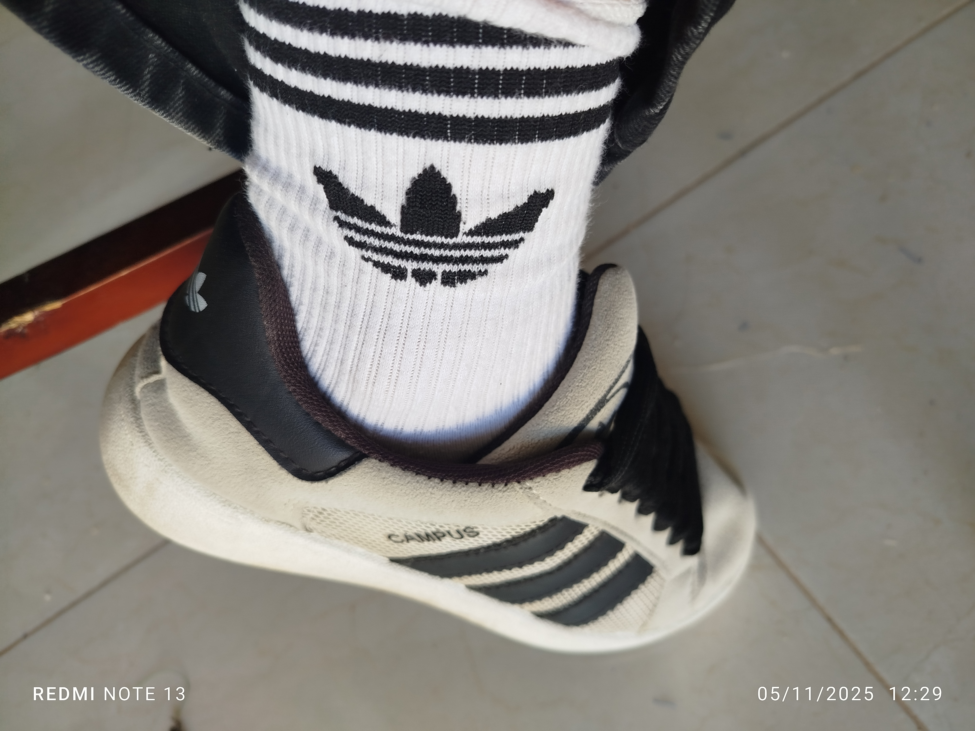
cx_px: 488
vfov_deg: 56.8
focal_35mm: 24
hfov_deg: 71.6
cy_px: 366
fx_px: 676
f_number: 1.7
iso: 64
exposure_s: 1/50
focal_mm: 5.31
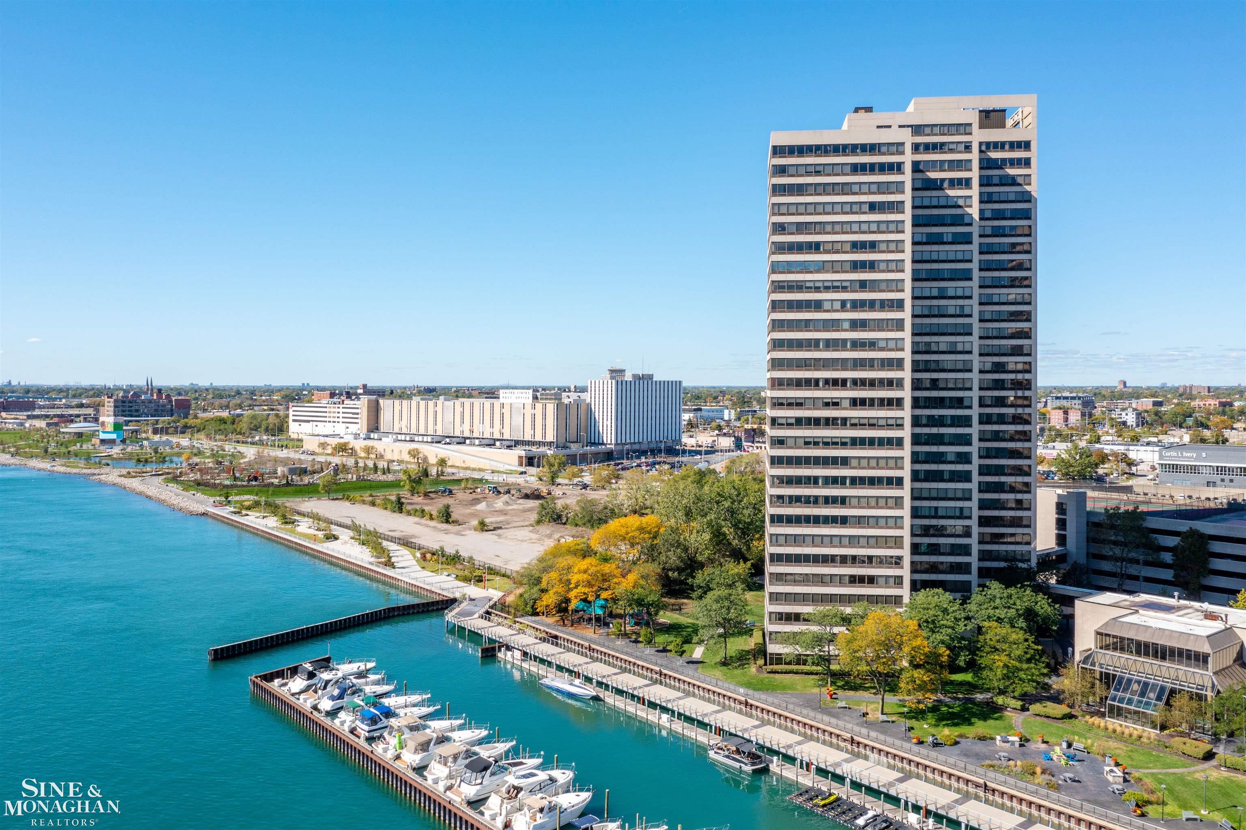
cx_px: 623
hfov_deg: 65.5
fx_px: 969
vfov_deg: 46.4
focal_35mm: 28
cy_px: 415
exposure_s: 1/400
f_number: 5.6
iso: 100
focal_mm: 10.26
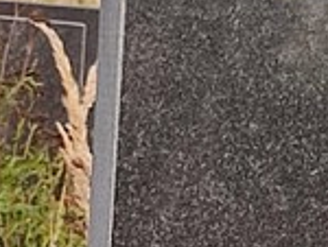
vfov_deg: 10.1
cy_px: 529
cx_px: 343
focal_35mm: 133
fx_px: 1262
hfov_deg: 14.5
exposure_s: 1/293
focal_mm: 6.04
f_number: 1.9
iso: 50
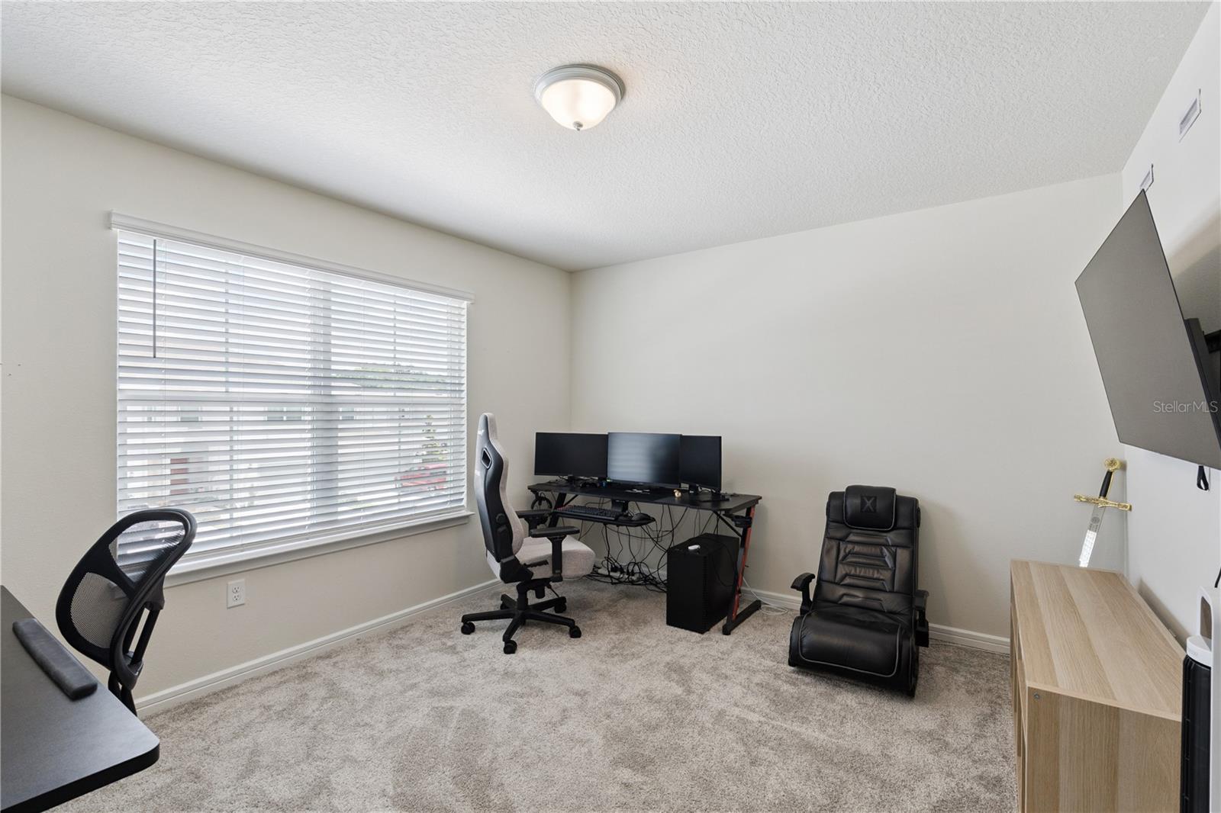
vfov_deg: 72.0
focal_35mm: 16
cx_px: 610
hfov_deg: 95.0
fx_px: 559
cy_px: 406
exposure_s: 1/80
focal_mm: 16.5
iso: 640
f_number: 10
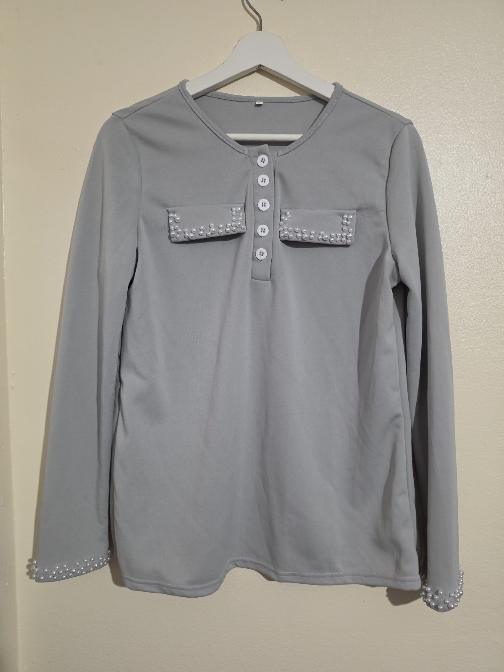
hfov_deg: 58.9
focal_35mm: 23
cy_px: 336
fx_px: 446
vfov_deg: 73.9
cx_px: 252
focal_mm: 6.5
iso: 640
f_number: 1.4
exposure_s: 1/101
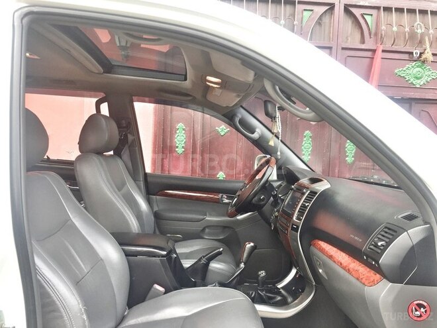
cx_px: 218
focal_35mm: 29
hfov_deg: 61.7
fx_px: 366
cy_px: 164
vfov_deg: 48.2
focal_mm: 4.15
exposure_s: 1/100
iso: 32
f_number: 2.2
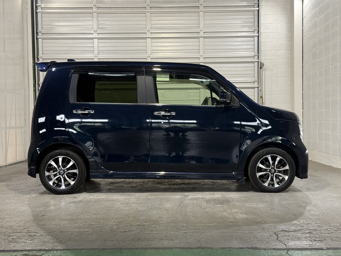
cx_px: 170
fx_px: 473
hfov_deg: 39.7
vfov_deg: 30.3
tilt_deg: -1.2
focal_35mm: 48
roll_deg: +0.6
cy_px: 128
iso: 125
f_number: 1.78
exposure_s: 1/60
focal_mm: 6.76
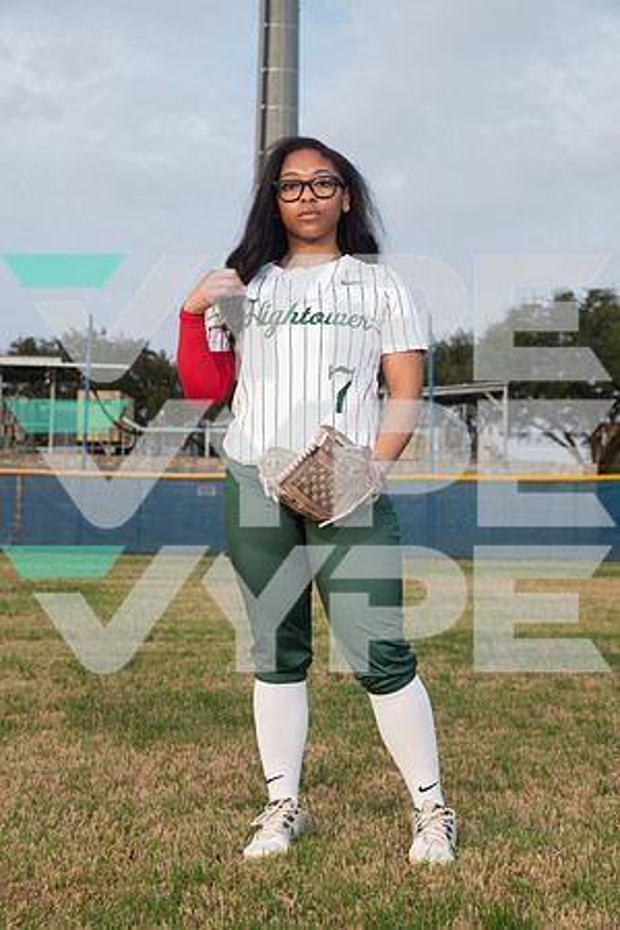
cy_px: 465
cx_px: 310
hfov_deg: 28.1
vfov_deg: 41.1
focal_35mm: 48
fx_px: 1240
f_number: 6.3
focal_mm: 48
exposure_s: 1/320
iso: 200
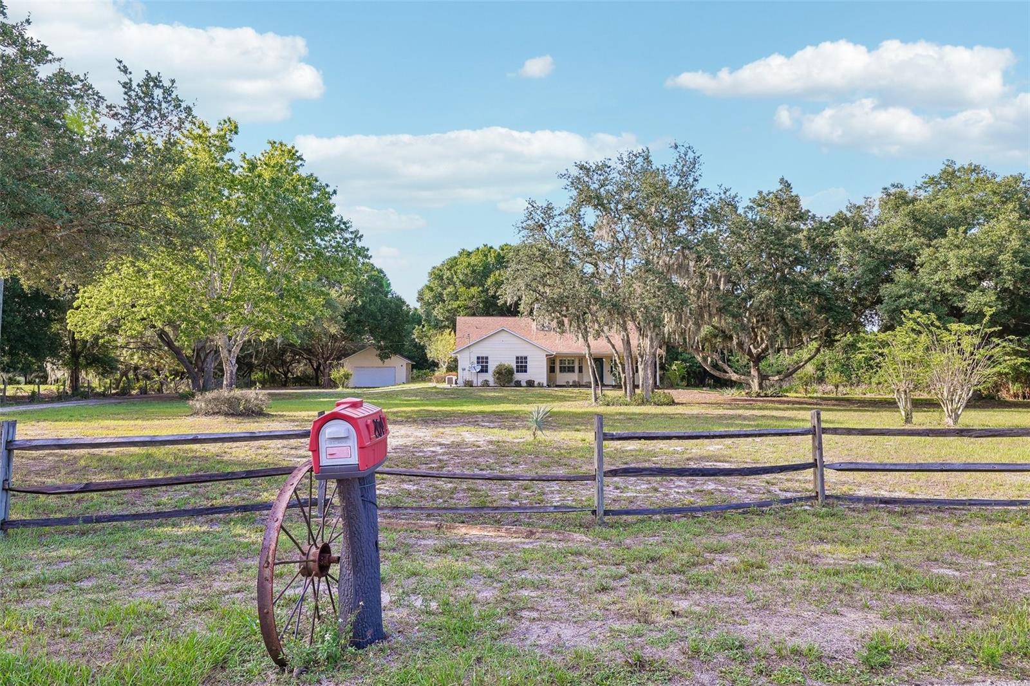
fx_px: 601
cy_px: 343
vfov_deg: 59.5
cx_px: 515
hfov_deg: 81.2
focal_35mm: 21
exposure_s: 1/50
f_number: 8
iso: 50
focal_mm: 14
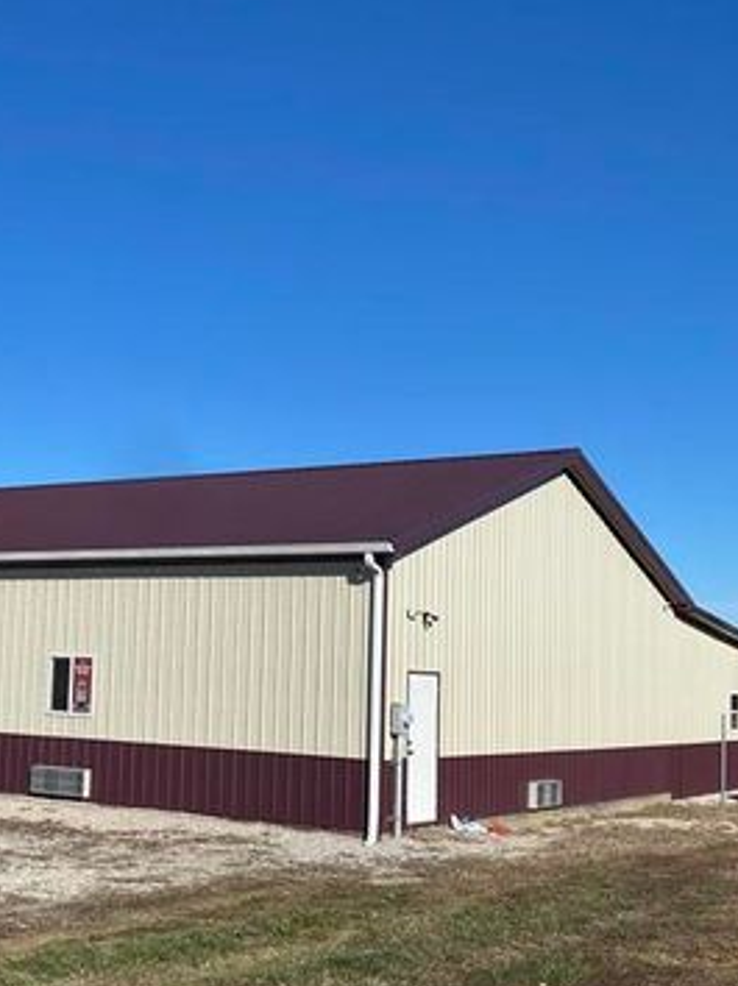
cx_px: 187
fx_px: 1395
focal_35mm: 49
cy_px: 572
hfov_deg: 29.2
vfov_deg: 38.8
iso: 32
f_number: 1.8
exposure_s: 1/3984
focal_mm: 4.25
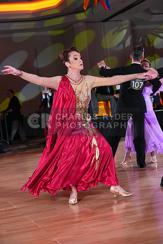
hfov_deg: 20.0
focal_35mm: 68
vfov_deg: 29.6
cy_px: 122
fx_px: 462
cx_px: 82
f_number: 5
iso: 5000
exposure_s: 1/400
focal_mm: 68
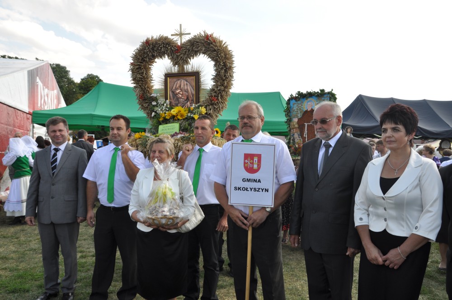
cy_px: 150
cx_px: 226
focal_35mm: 32
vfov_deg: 41.6
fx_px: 395
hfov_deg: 59.6
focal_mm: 21
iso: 200
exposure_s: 1/250
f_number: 8
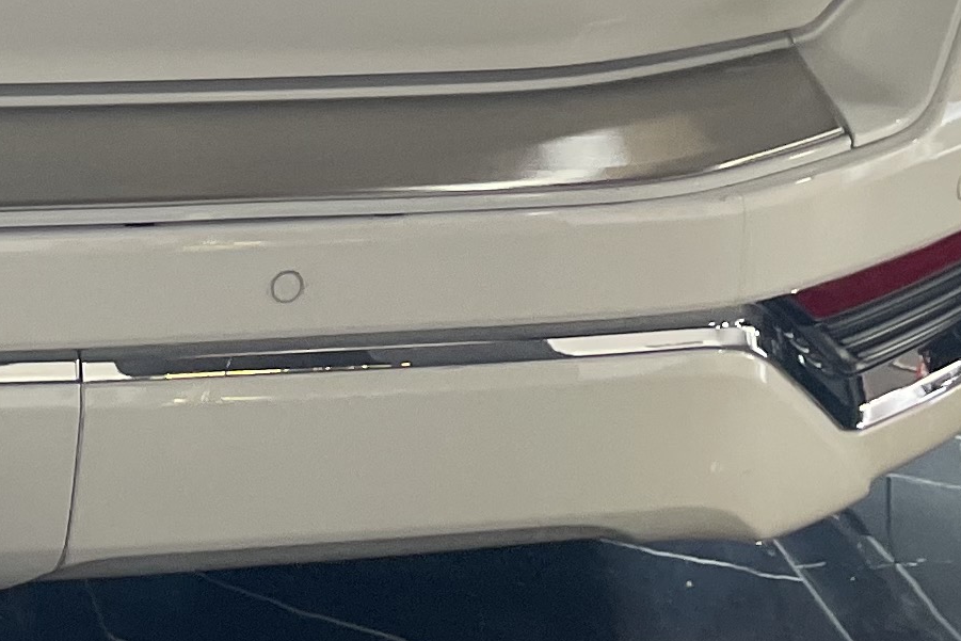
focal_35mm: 121
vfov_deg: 10.2
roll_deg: -0.7
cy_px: -760
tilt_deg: -9.4
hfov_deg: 16.0
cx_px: -287
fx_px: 3230
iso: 50
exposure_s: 1/121
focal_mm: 4.2
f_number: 1.6
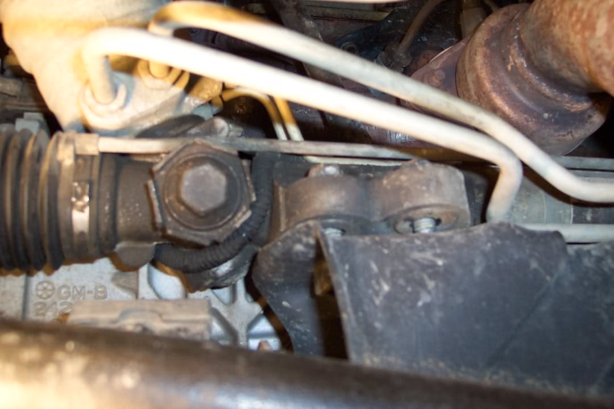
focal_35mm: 38
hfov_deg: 50.7
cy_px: 204
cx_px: 307
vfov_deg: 35.1
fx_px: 648
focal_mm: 8
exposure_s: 1/30
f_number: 2.8
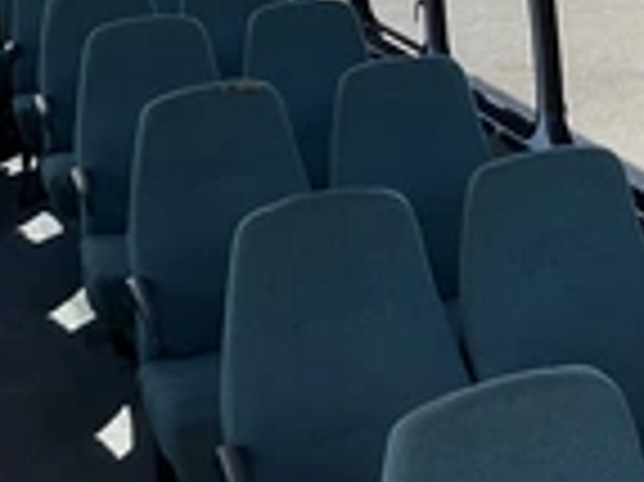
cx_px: 509
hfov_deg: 23.8
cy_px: -104
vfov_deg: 17.3
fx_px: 1506
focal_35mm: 81
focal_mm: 3
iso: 20
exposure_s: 1/140
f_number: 1.8
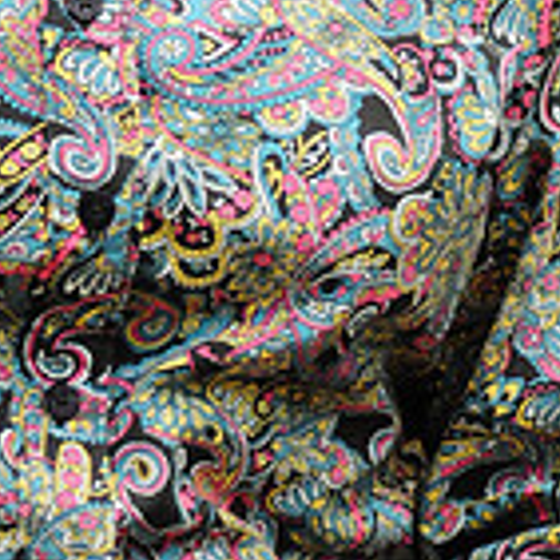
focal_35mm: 366
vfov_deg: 4.7
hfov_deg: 4.8
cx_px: 93
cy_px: -588
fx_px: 6699
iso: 1250
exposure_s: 1/125
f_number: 4
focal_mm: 70
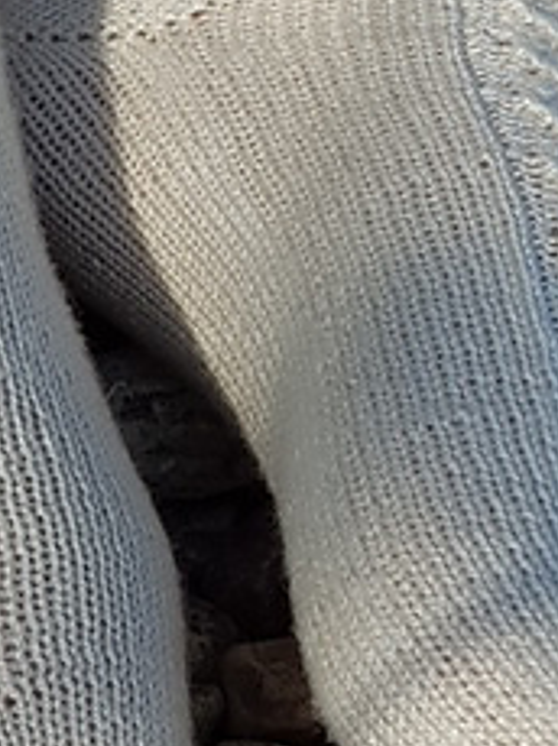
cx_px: 84
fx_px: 3122
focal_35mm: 145
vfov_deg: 13.6
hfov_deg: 10.2
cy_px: 169
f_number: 2.4
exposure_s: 1/594
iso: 25
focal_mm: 6
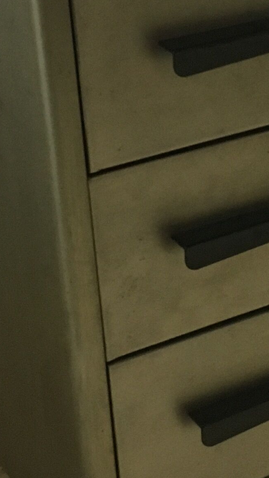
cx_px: 342
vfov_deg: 19.4
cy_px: 84
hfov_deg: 10.9
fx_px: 1383
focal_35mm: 109
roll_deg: +1.6
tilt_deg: -21.8
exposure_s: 1/20
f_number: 2.2
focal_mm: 4.15
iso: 200
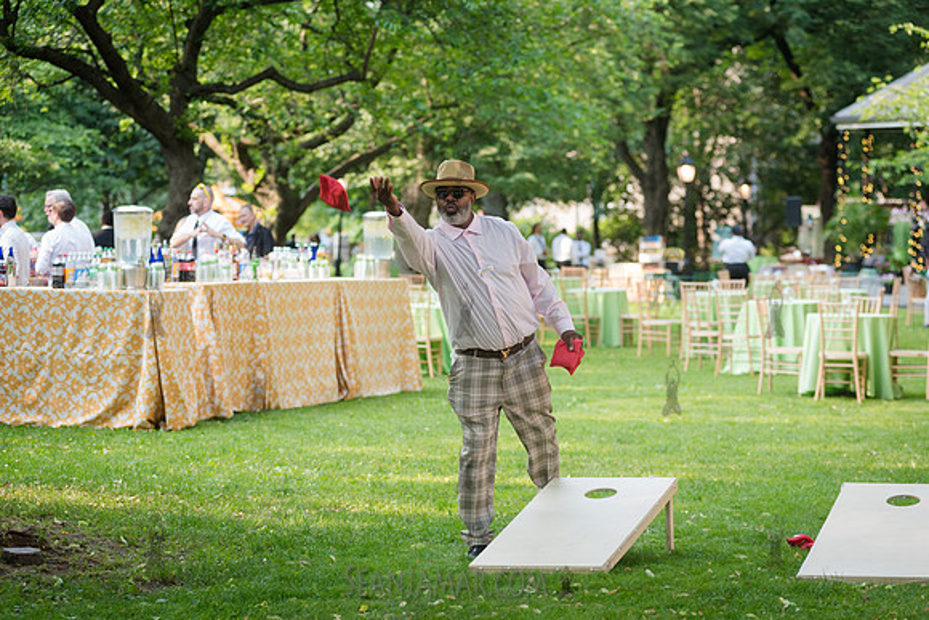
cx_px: 464
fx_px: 2892
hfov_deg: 18.2
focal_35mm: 112
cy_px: 310
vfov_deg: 12.2
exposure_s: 1/320
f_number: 4
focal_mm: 112
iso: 500
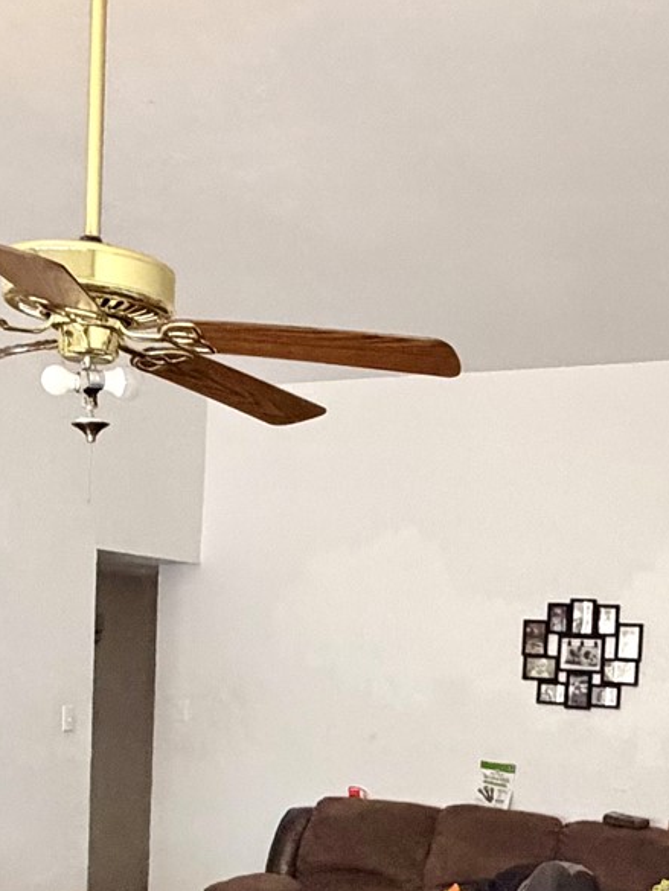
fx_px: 1262
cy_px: 725
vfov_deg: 37.4
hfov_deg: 29.6
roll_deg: -1.6
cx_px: 387
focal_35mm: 49
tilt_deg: -2.7
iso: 1000
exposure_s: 1/60
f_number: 2.2
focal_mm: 2.22
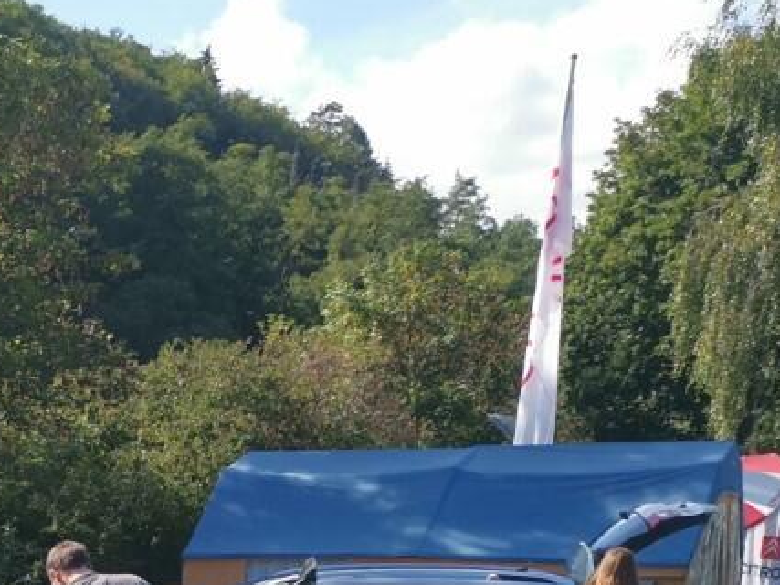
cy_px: 947
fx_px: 2050
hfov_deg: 19.2
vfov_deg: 14.8
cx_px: -349
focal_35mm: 91
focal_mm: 5.58
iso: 50
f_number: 1.8
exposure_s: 1/982
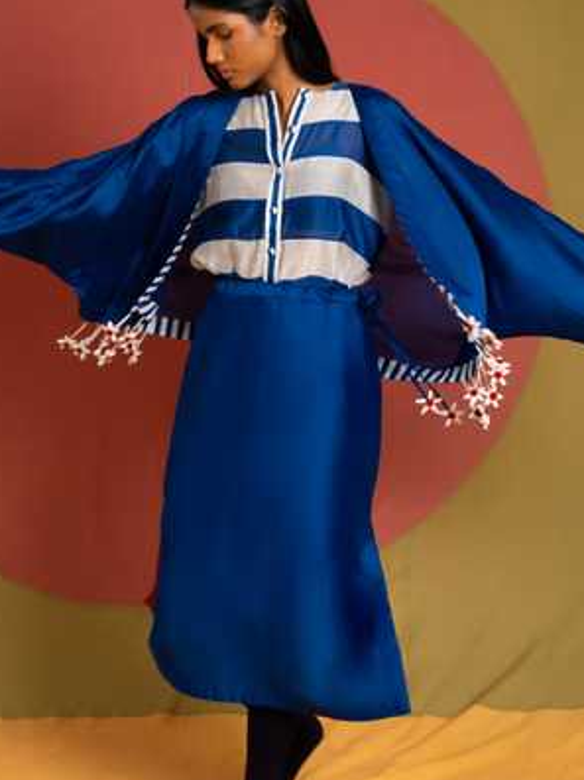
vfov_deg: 34.4
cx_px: 267
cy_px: 416
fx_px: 1262
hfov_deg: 26.1
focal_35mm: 56
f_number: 2.8
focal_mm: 44
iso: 1250
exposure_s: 1/250
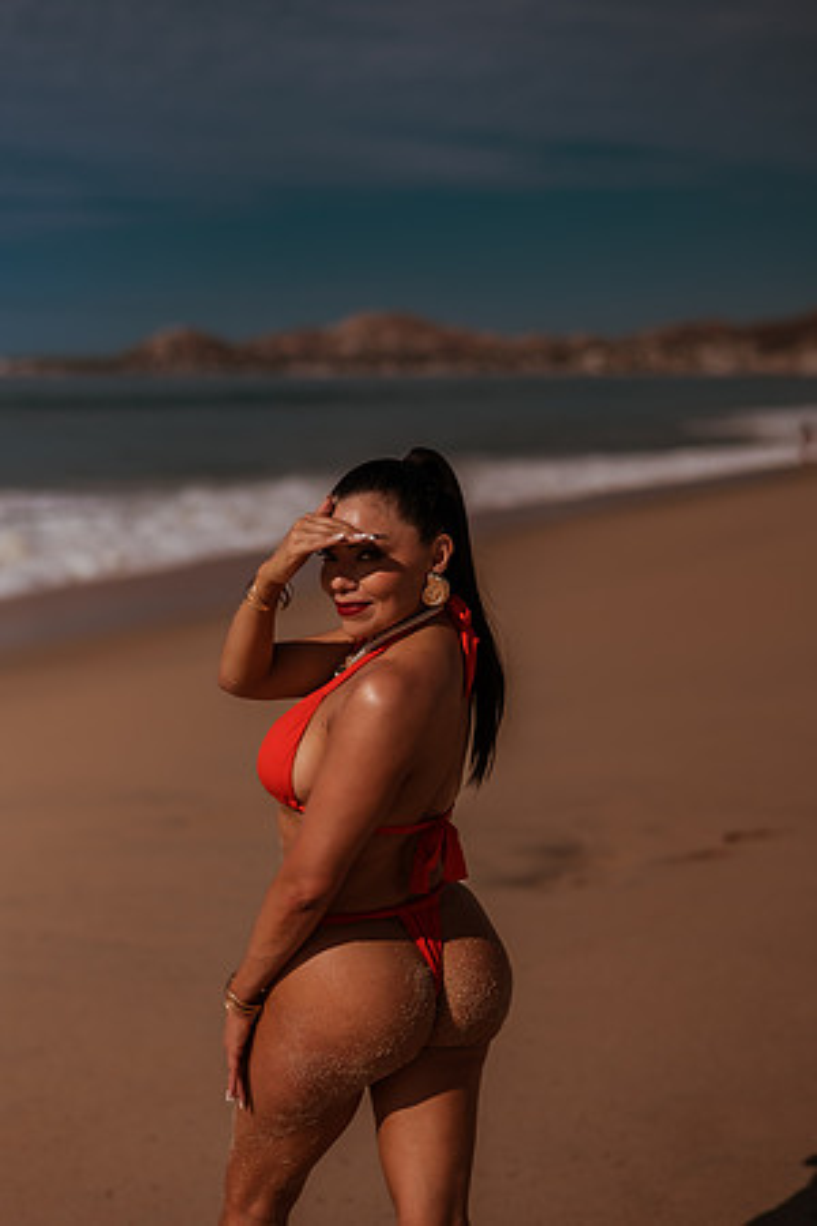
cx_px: 408
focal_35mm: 58
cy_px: 613
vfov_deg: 34.5
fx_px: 1974
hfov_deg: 23.4
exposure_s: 1/8000
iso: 50
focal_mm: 58
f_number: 2.2
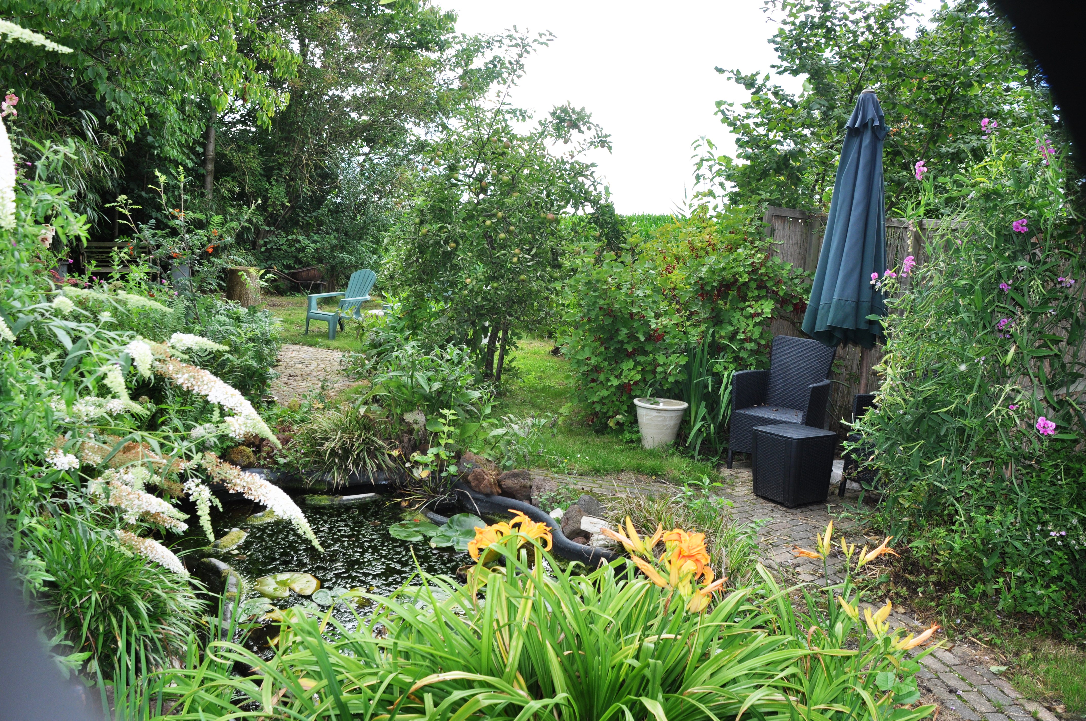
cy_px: 360
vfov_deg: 43.5
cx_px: 543
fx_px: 904
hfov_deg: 62.0
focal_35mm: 30
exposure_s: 1/200
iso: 200
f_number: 8
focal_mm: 20
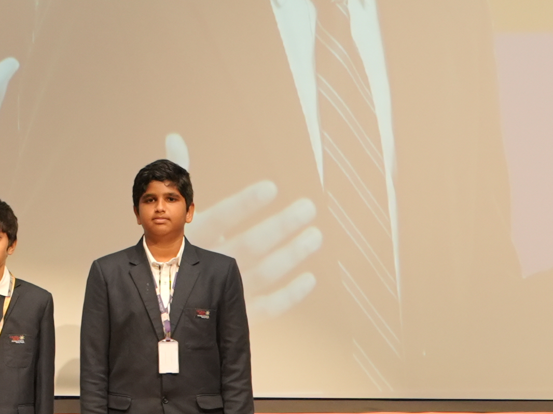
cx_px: -1
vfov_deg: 8.4
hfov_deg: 11.1
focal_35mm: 177
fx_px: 2827
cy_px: 31
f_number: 2
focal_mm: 28
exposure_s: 1/250
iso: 1000
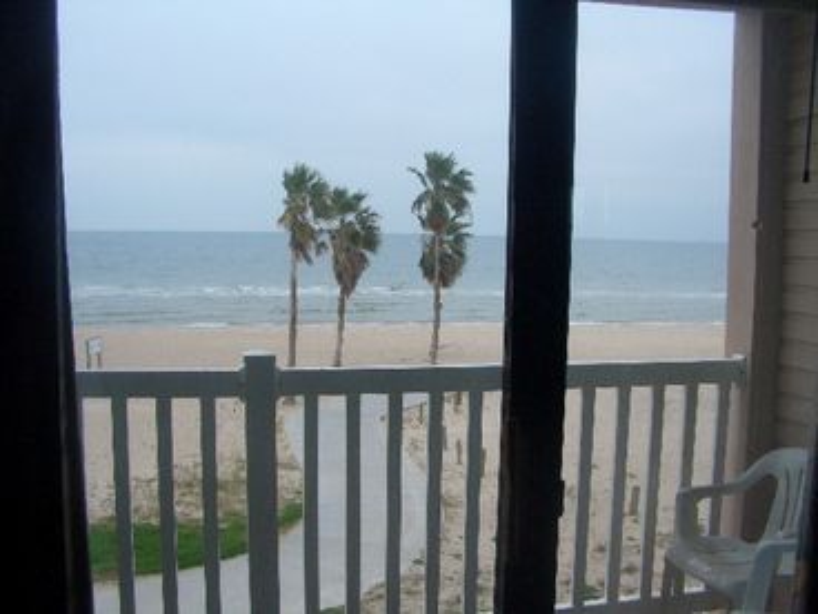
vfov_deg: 40.7
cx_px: 409
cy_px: 307
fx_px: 827
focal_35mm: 35
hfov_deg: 52.6
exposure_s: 1/160
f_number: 4.3
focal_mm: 5.8
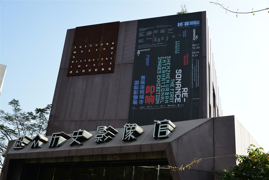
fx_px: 284
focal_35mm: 38
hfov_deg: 50.7
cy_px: 90
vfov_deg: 35.1
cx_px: 134
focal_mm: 38
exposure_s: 1/320
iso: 400
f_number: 9
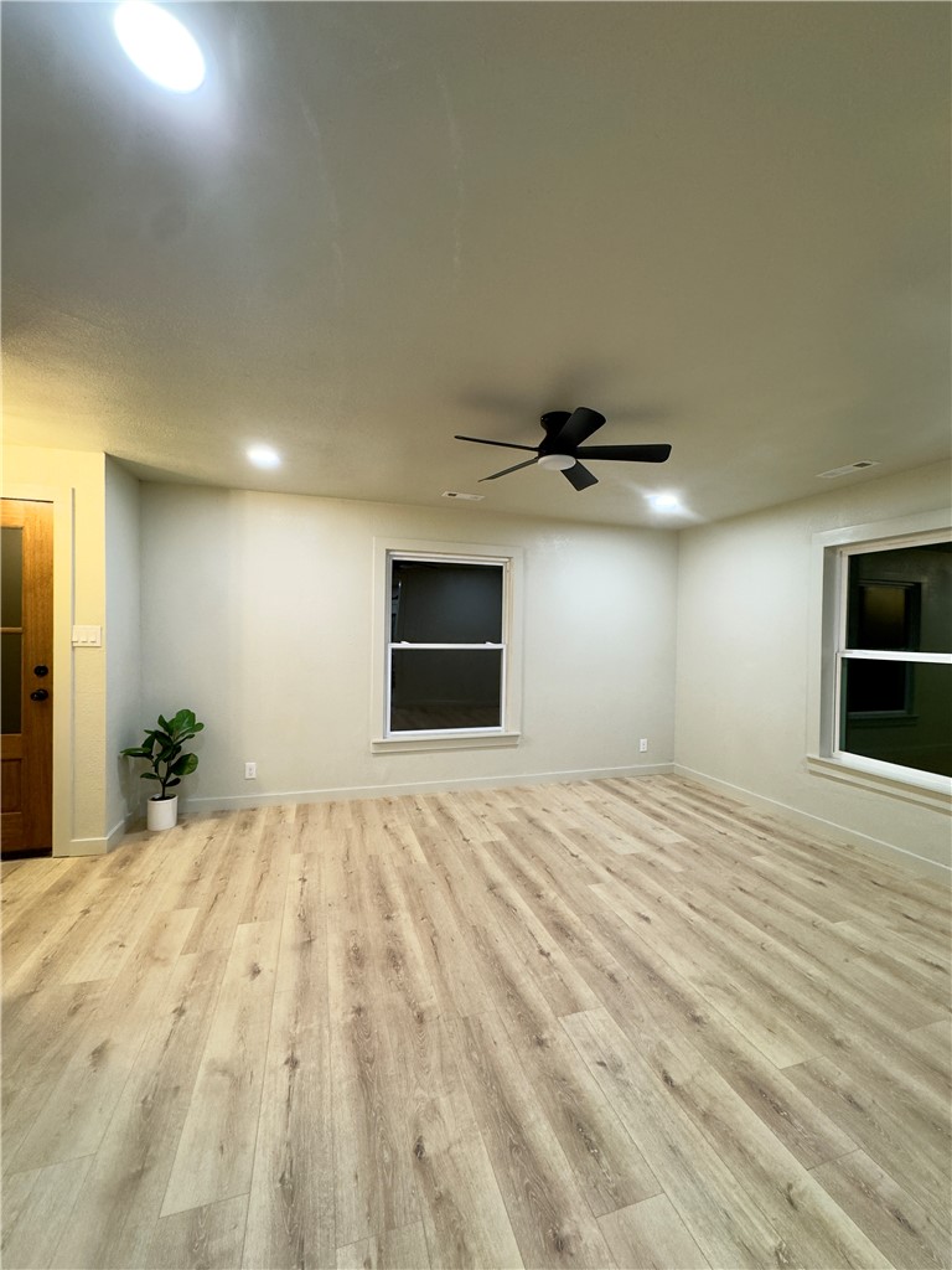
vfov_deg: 102.1
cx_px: 476
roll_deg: -0.5
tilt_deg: -0.8
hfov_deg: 85.7
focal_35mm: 14
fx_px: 513
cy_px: 635
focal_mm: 2.22
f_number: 2.2
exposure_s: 1/60
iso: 160
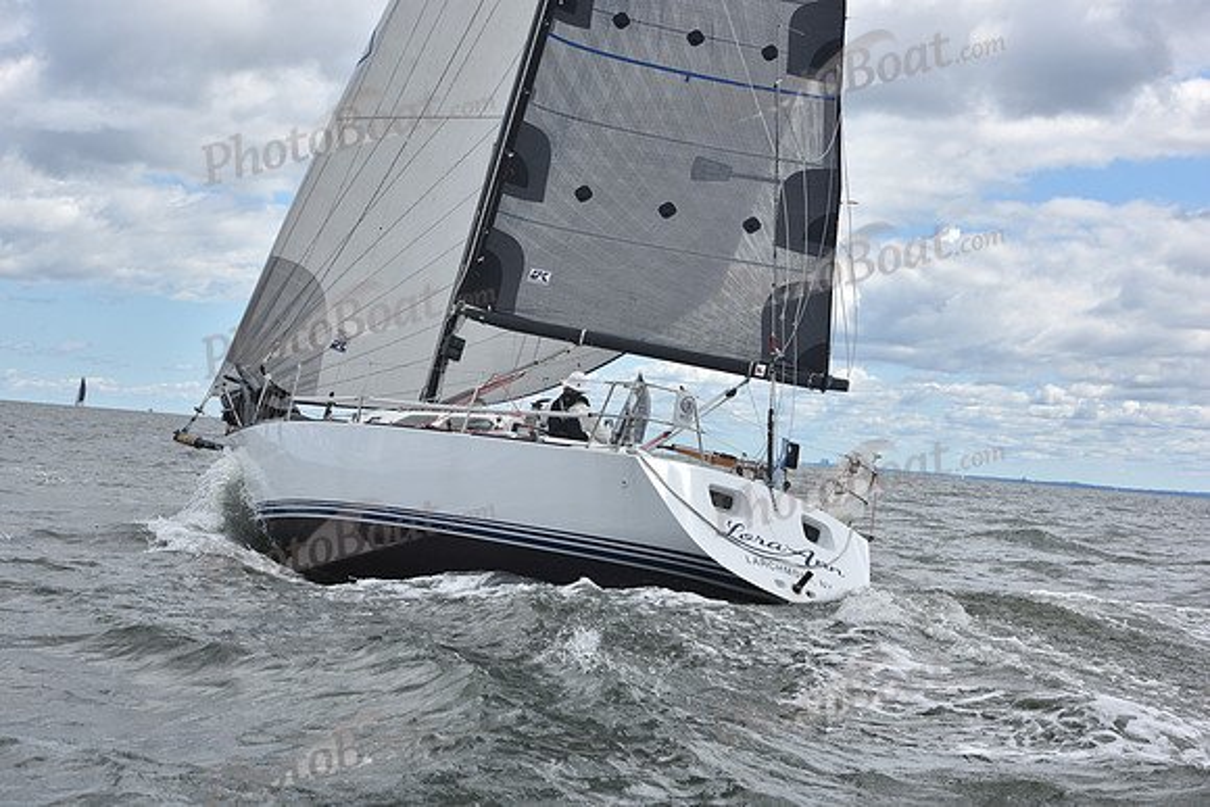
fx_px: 2353
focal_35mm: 70
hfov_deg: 28.8
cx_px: 605
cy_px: 404
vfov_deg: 19.5
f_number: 10
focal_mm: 70
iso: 250
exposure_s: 1/800
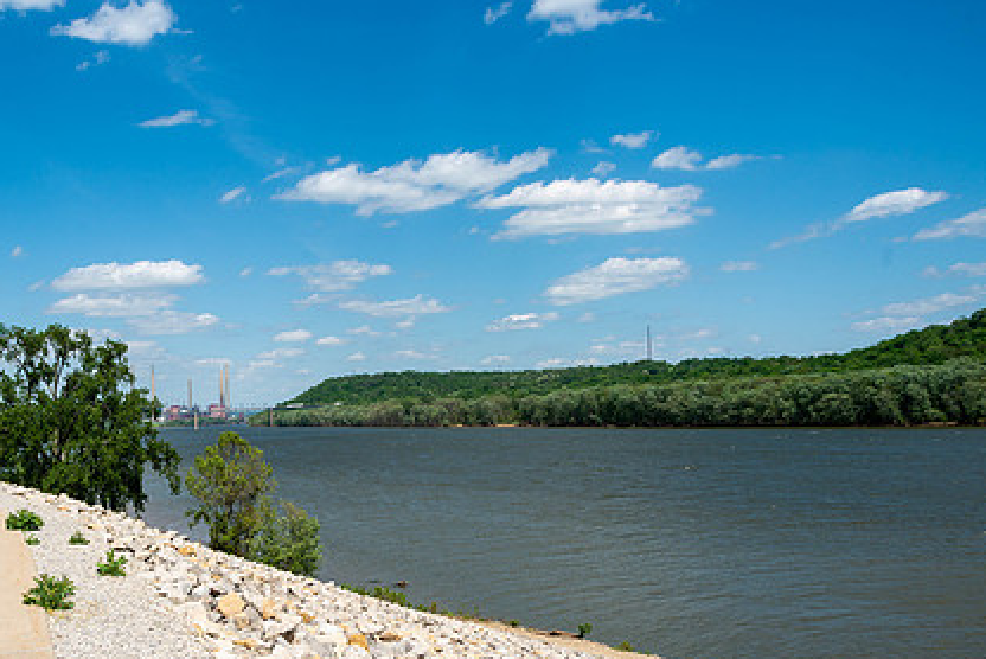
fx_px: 1069
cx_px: 325
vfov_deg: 34.2
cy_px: 354
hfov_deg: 48.6
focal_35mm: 39
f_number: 9
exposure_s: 1/400
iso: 100
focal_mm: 28
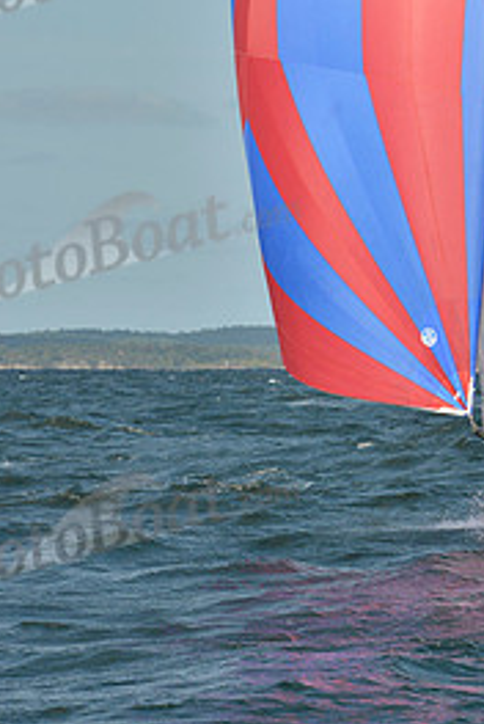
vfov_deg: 7.6
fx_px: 5410
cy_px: 69
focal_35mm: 269
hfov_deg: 5.1
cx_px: 444
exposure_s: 1/1000
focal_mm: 122
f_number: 13
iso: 400
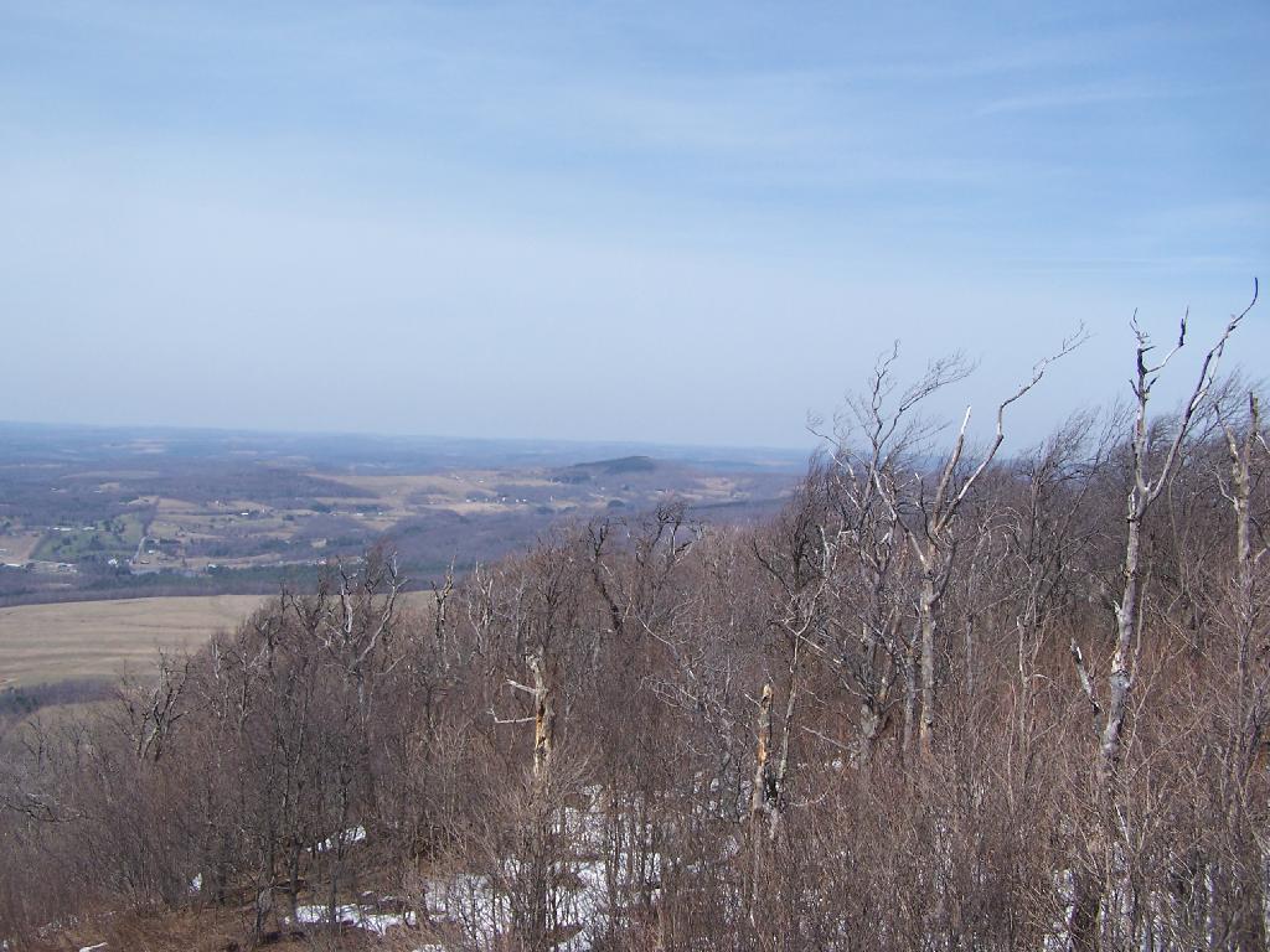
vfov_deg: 37.7
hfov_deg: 49.0
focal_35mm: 38
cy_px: 476
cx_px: 635
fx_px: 1394
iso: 80
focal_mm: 6.3
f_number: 4
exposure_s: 1/1000
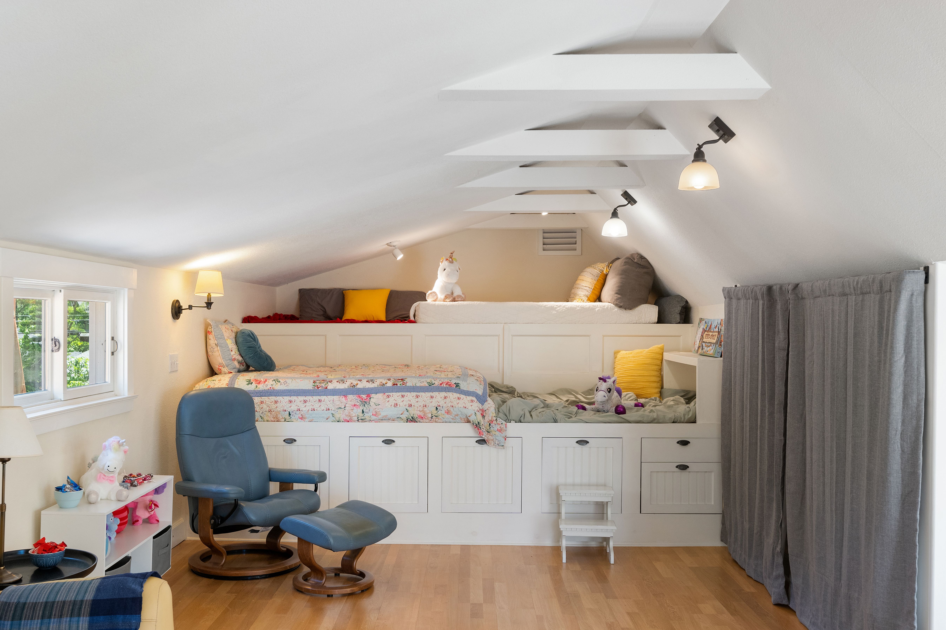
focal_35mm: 32
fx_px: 841
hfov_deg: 58.7
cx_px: 473
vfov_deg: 41.1
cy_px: 315
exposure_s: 1/20
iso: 400
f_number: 7.1
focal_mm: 21.5
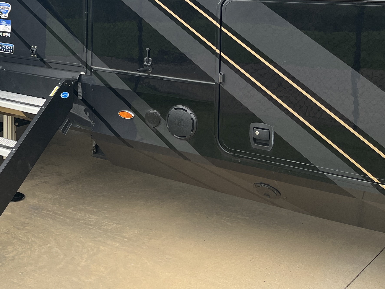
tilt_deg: -1.6
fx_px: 656
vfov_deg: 23.6
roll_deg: +0.8
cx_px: -24
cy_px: -10
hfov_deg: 29.8
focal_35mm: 59
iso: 50
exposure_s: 1/589
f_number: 1.6
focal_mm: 5.1
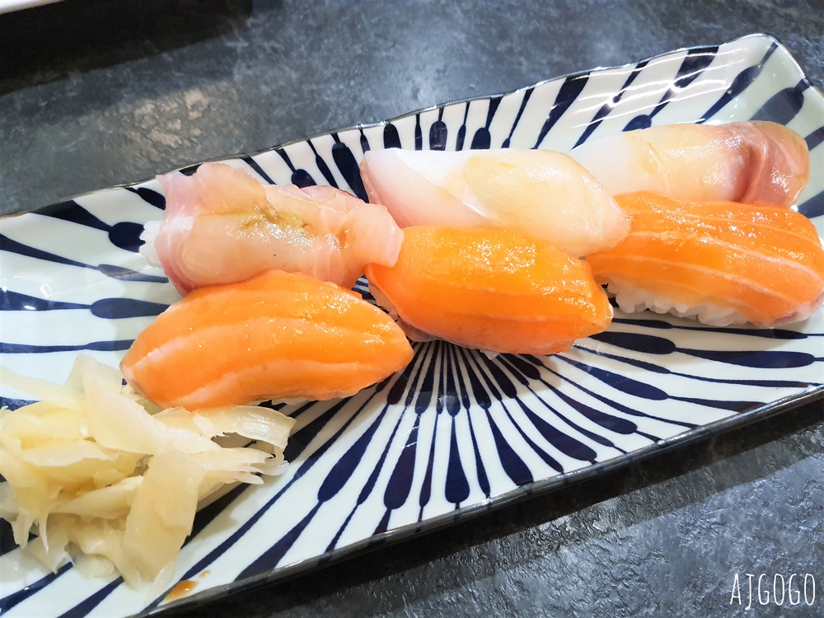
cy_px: 309
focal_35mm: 26
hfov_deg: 67.3
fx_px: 619
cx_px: 412
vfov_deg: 53.1
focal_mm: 4.32
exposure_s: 1/40
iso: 500
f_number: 1.7
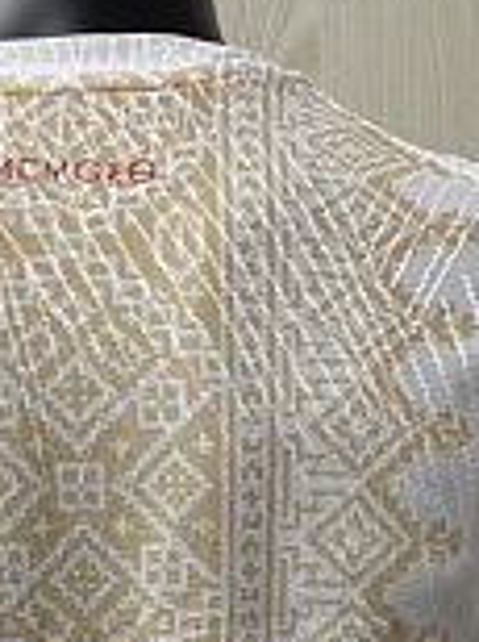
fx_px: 1443
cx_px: 102
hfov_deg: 18.7
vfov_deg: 22.6
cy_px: 813
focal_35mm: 78
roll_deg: +2.1
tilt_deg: -17.7
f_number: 1.78
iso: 200
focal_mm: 6.76
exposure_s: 1/73
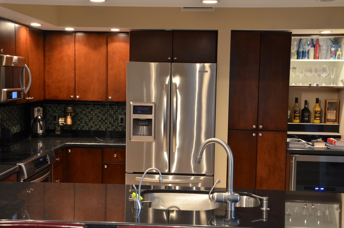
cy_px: 114
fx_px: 486
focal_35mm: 51
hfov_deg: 39.0
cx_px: 172
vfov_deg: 26.4
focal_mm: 34
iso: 640
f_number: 8
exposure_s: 1/4
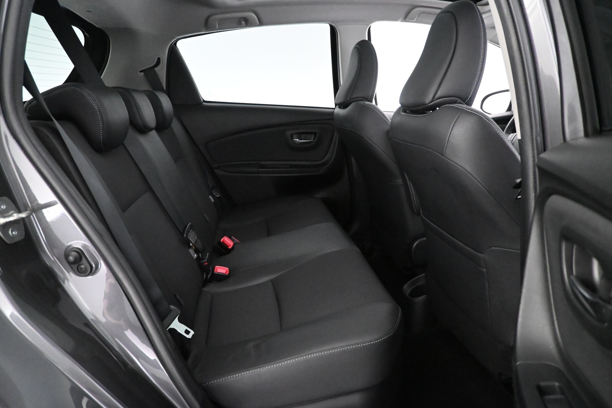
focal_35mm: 24
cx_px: 306
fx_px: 408
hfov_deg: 73.7
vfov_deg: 53.1
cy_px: 204
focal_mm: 16
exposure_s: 1/60
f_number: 3.5
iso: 10000
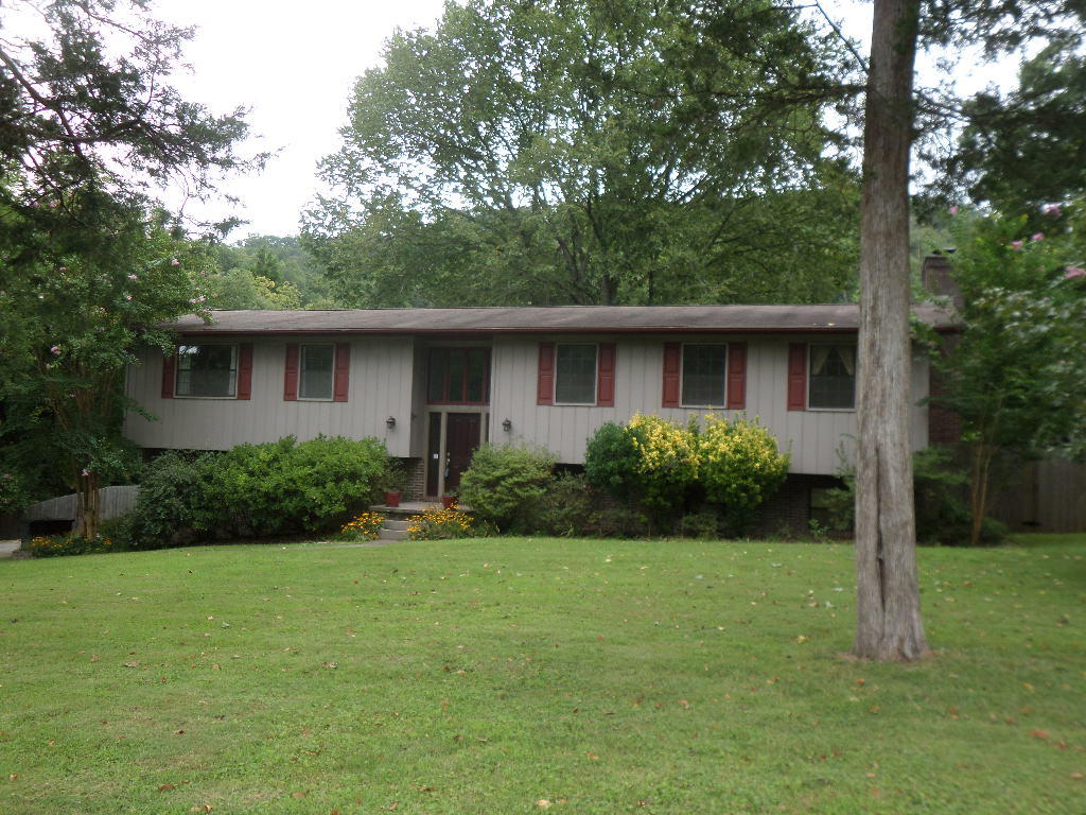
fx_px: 1004
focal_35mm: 32
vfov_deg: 44.2
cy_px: 408
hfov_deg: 56.8
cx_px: 543
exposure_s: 1/180
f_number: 3.5
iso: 80
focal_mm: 5.8
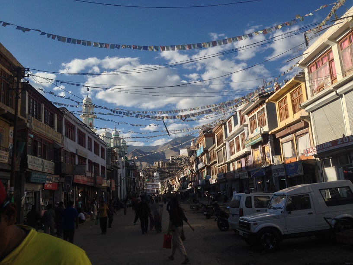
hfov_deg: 55.4
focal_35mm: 33
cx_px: 176
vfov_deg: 42.9
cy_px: 132
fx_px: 337
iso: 50
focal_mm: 4.12
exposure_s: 1/1550
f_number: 2.4
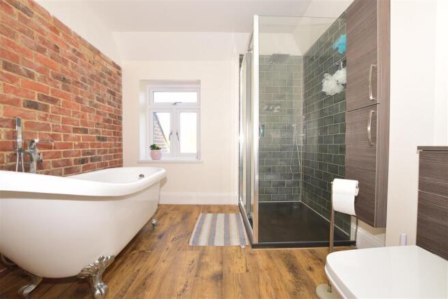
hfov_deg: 100.4
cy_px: 150
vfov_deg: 77.3
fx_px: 187
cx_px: 224
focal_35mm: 15
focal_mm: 10
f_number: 7.1
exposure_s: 1/60
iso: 400
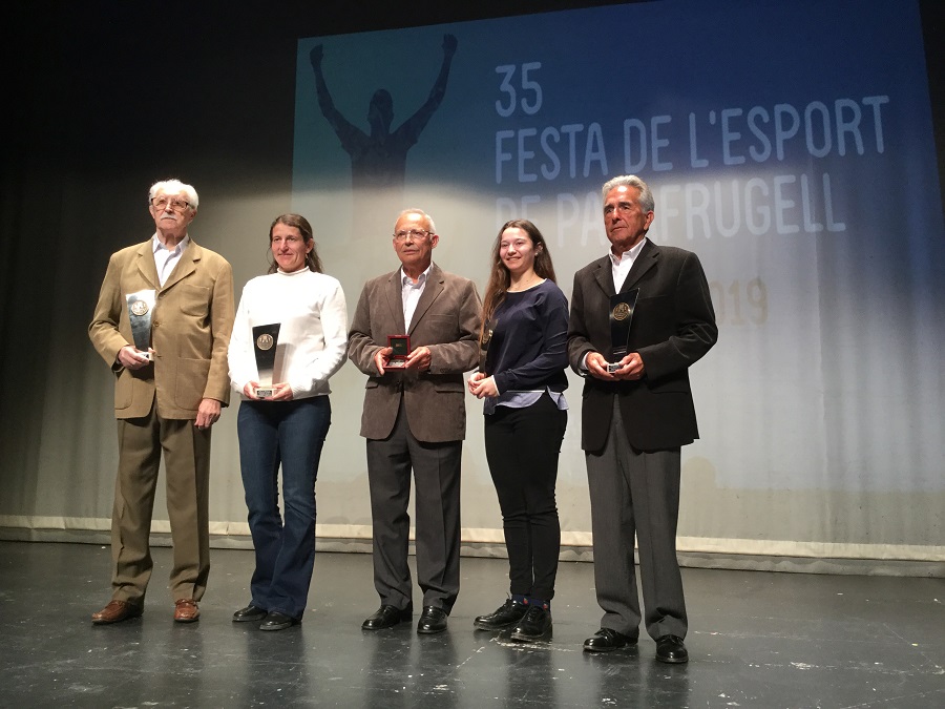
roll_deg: -1.6
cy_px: 354
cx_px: 472
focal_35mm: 31
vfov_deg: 45.4
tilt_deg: +4.7
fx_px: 846
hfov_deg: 58.4
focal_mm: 3.3
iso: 100
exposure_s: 1/33
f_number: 2.4
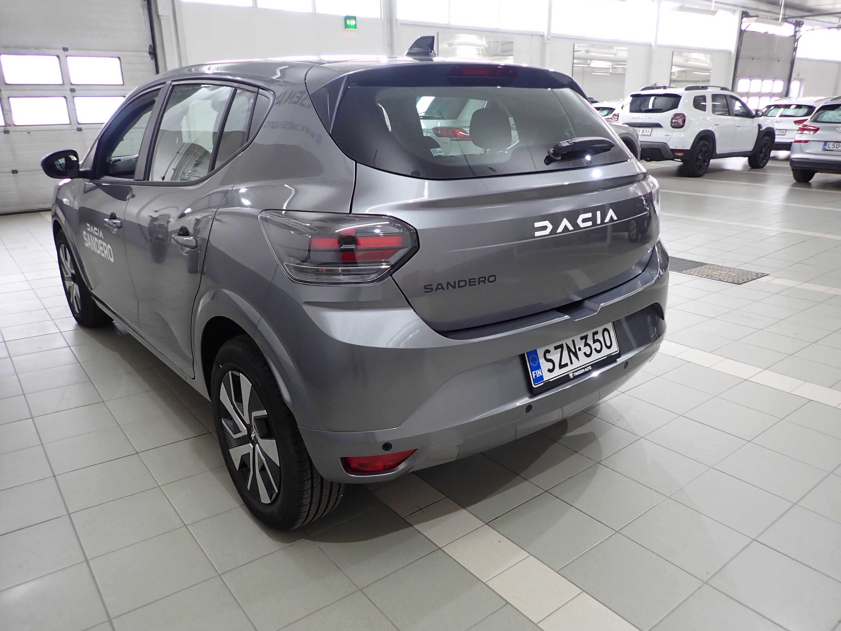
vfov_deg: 54.9
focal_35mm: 25
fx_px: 607
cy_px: 316
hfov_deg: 69.4
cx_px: 420
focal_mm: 4.5
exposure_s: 1/60
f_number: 2
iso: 160
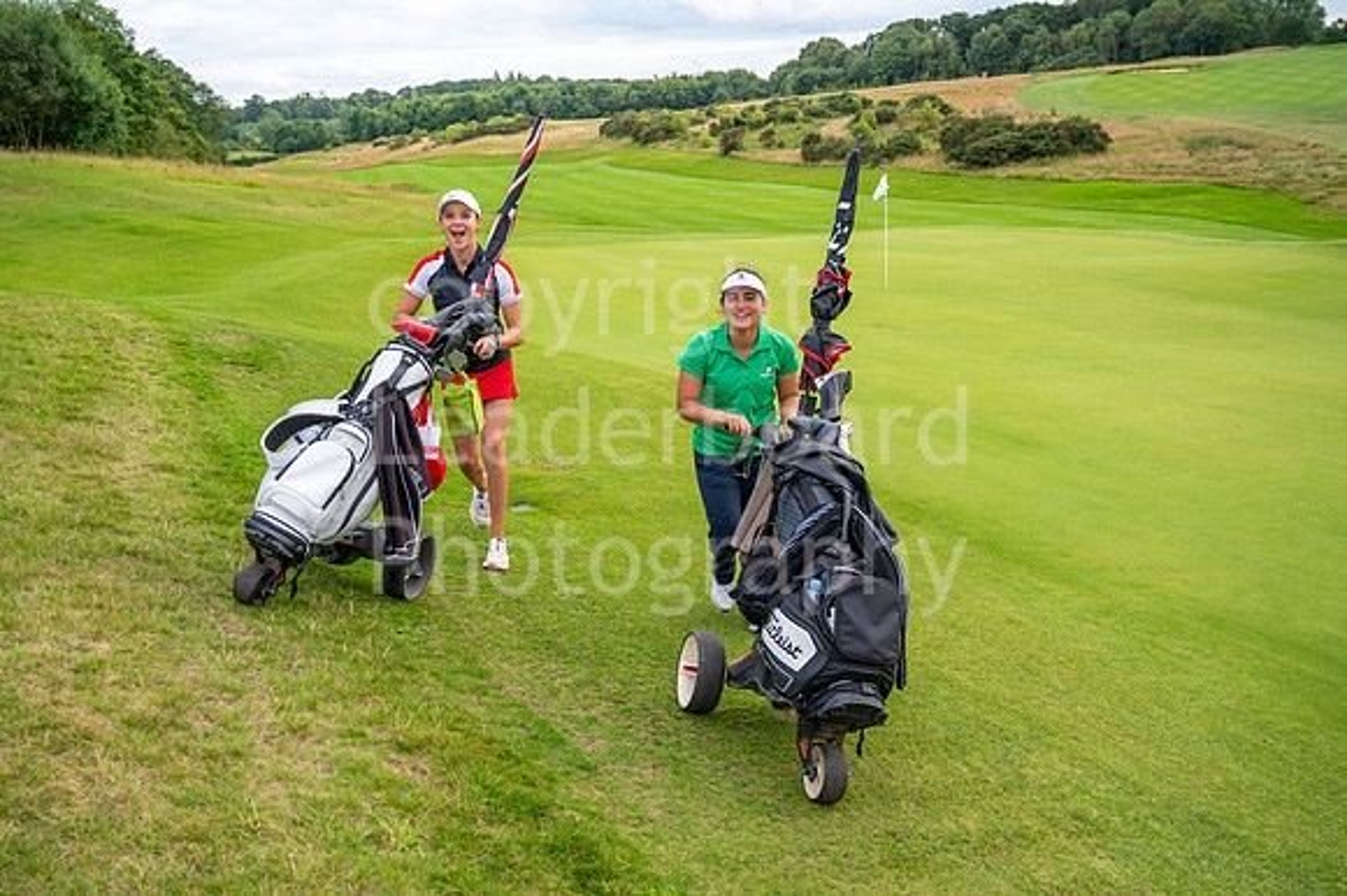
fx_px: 1496
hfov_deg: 48.5
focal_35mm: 40
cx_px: 674
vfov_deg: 33.4
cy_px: 448
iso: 400
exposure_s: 1/400
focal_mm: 40
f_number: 5
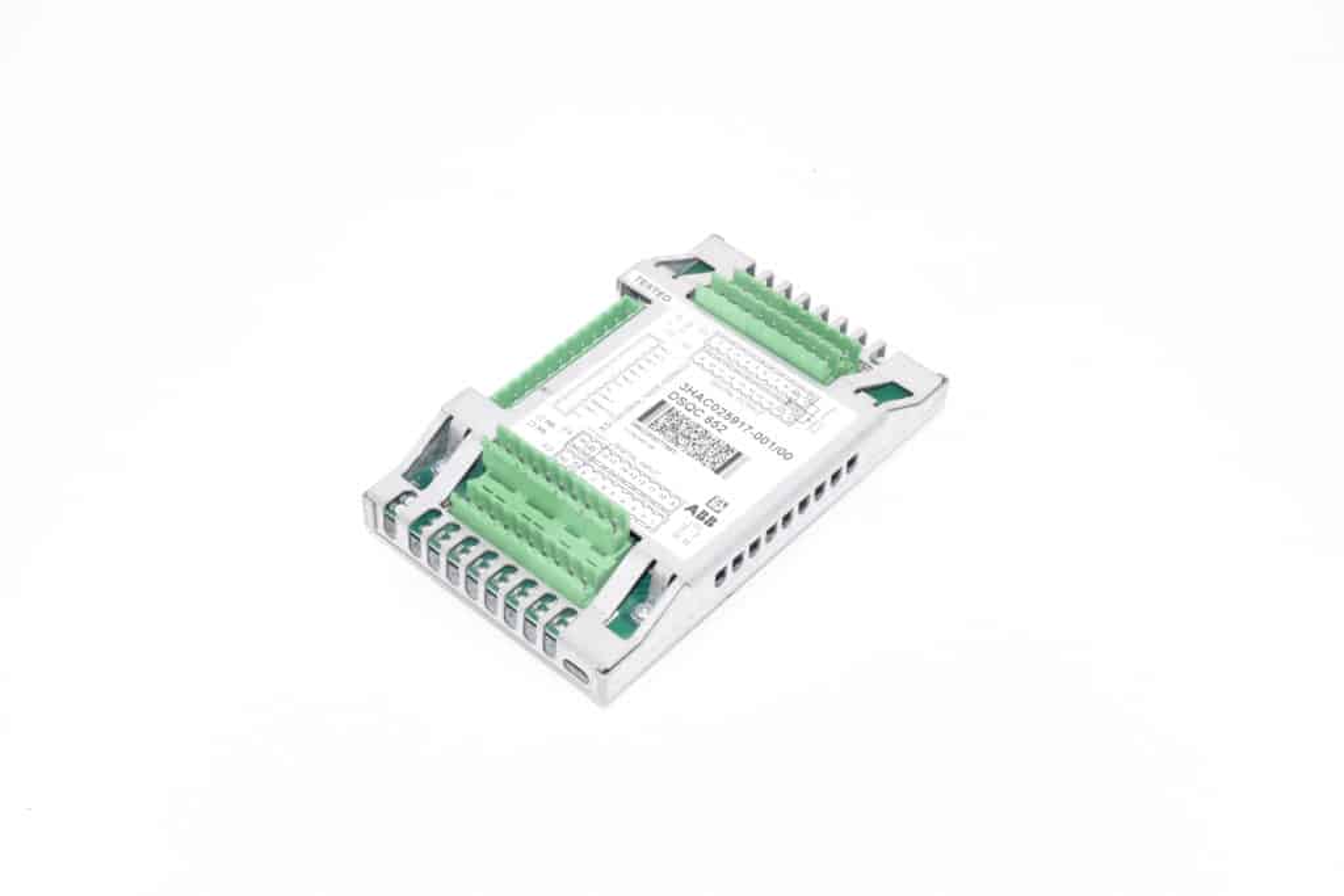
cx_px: 672
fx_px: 2352
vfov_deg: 21.6
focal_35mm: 63
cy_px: 448
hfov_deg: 31.9
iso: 200
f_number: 13
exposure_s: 1/50
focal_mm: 42
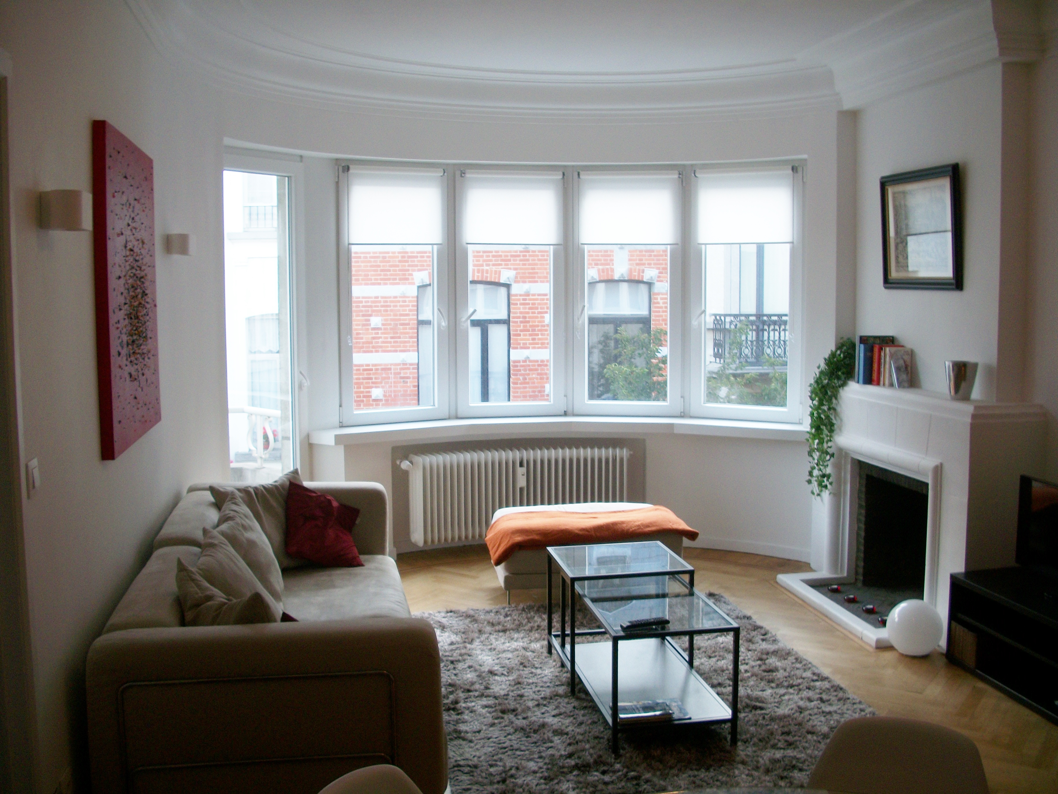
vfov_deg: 40.7
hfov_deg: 52.6
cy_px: 397
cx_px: 529
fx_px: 1070
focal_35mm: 35
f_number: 3.1
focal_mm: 6.3
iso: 80
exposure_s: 1/30
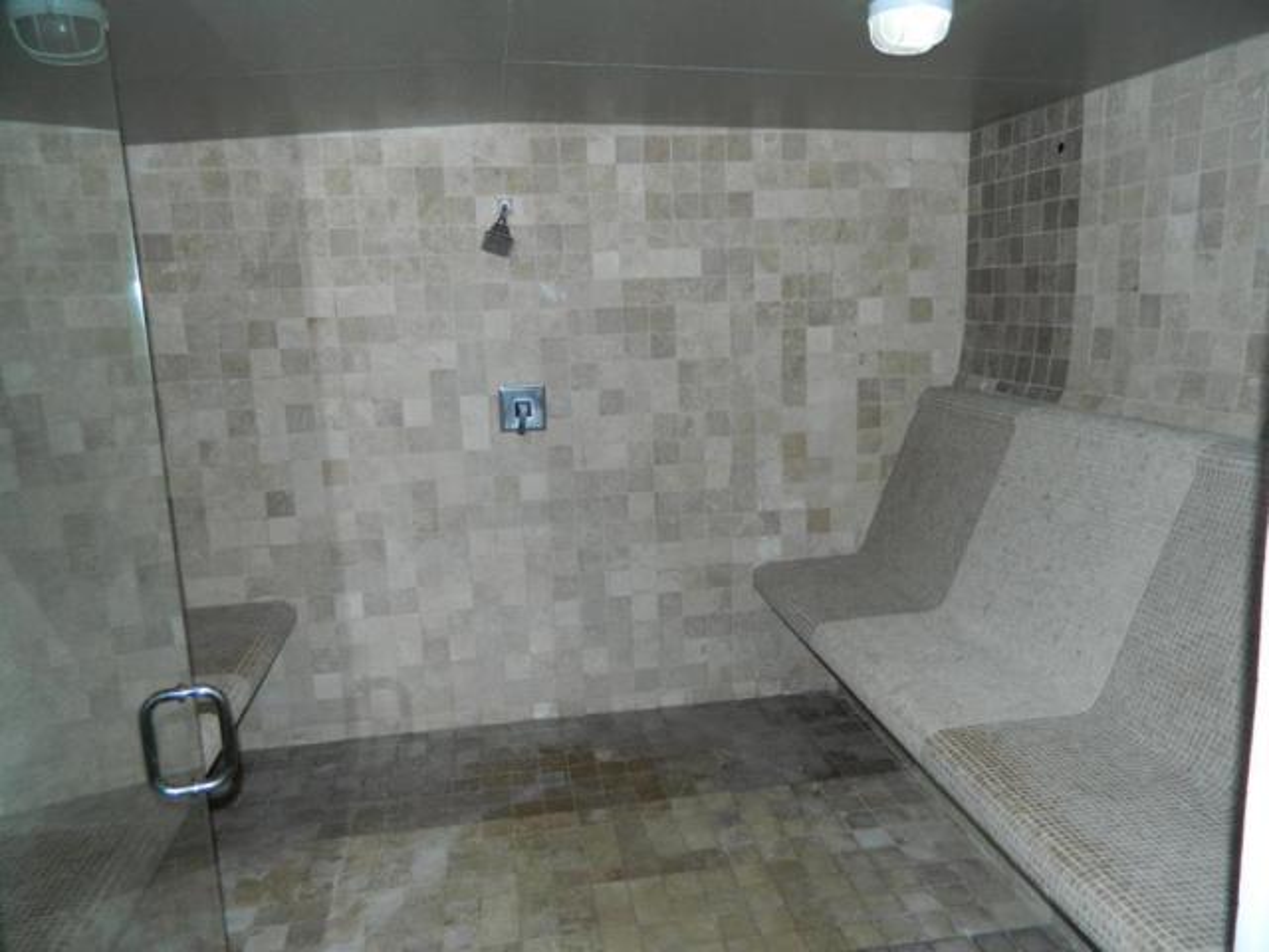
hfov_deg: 69.4
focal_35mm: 25
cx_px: 634
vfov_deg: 54.9
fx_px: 916
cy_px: 476
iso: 200
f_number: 3.1
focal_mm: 4.5
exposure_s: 1/30
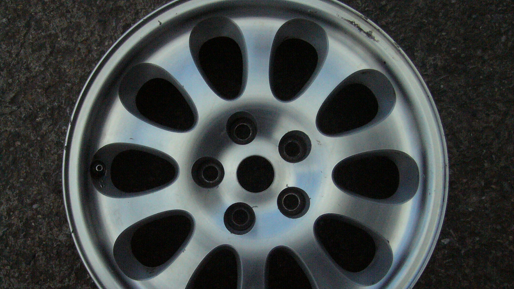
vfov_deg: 30.3
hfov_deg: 51.6
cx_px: 258
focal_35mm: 39
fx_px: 532
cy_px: 179
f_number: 5.6
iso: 400
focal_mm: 5.8
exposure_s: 1/640
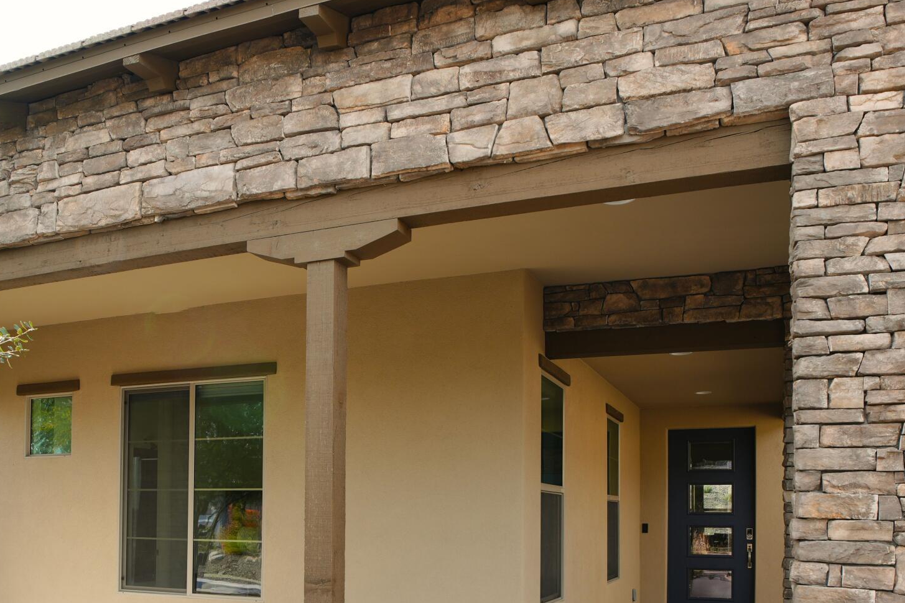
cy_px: 495
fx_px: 830
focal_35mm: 33
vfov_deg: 38.3
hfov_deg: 56.8
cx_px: 368
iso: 100
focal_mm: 16
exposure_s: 1/160
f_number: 5
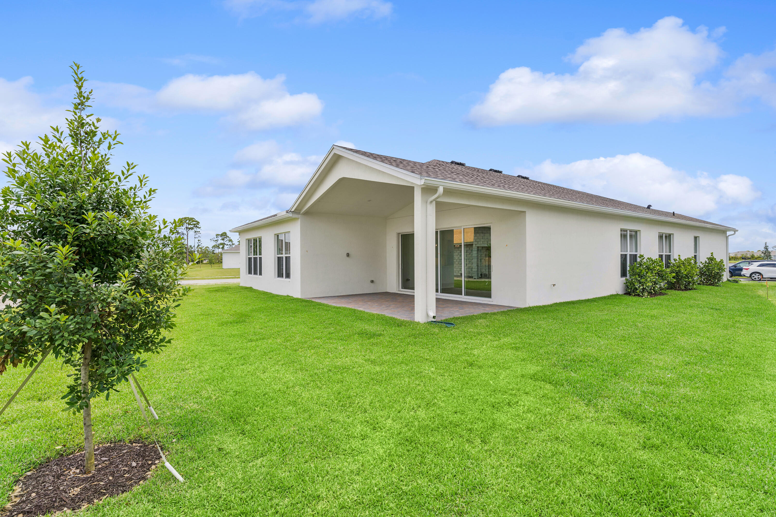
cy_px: 258
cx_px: 388
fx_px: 364
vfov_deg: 70.8
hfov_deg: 93.6
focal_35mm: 17
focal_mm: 16.9
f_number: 8
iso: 100
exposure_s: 1/80
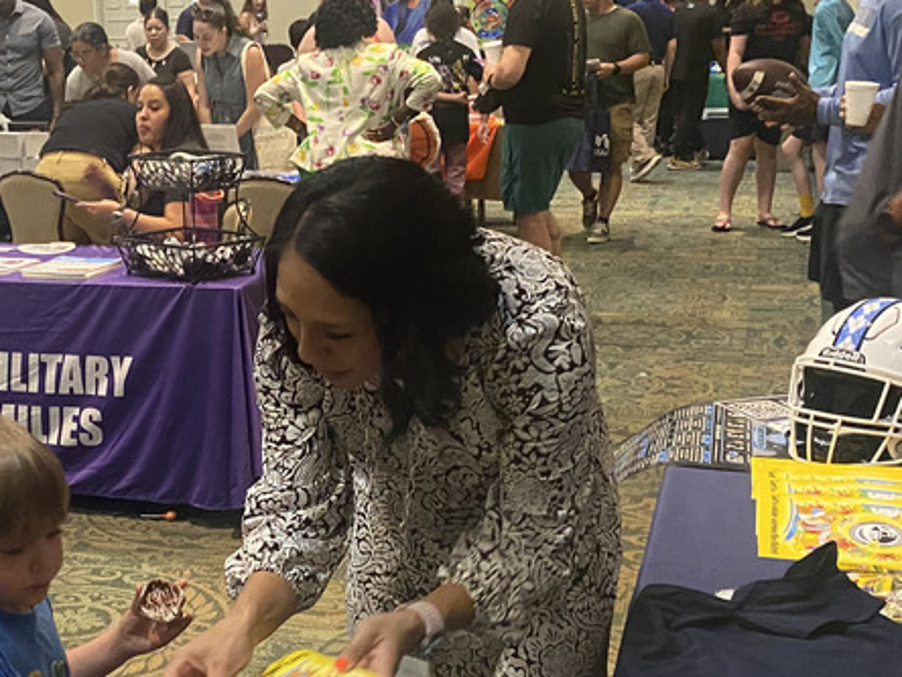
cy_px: 405
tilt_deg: -13.7
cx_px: 175
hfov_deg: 31.3
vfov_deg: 24.4
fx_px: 1563
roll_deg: +1.7
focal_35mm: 60
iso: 640
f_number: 1.8
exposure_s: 1/30
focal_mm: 4.25
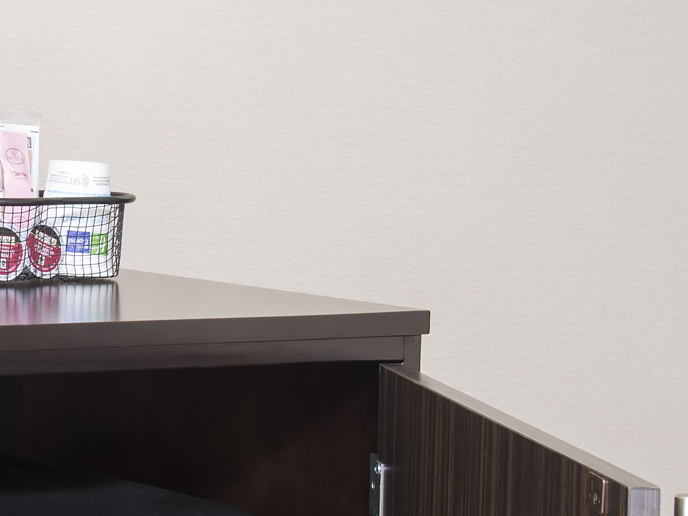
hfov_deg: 12.7
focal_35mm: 151
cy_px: 240
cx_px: -180
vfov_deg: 9.8
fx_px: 3002
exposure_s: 5
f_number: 10
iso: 100
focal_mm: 44
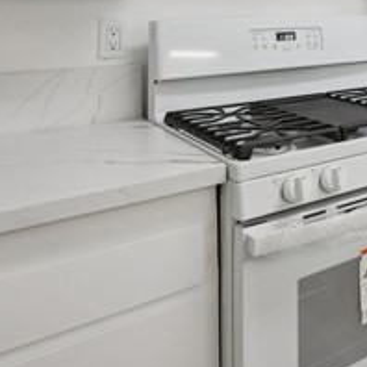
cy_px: 15
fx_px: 528
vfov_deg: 35.3
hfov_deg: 31.1
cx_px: 460
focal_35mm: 44
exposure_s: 1/30
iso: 400
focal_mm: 16
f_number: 8
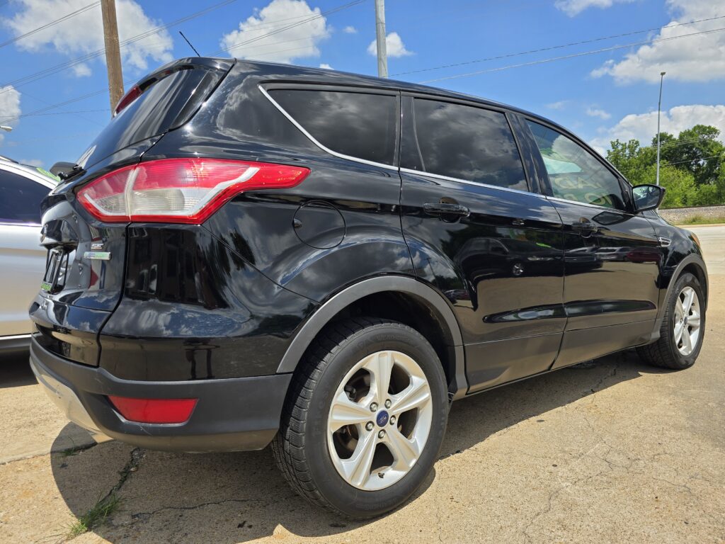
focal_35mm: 23
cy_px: 272
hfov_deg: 73.9
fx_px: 482
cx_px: 362
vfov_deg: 58.9
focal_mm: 6.3
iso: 12
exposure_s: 1/670
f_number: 1.7
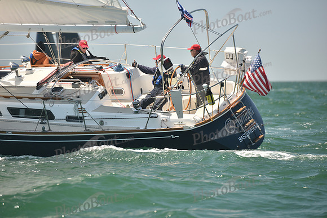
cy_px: 109
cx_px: 164
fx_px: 1817
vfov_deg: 6.9
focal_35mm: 200
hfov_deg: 10.3
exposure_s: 1/800
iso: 250
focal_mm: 200
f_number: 4
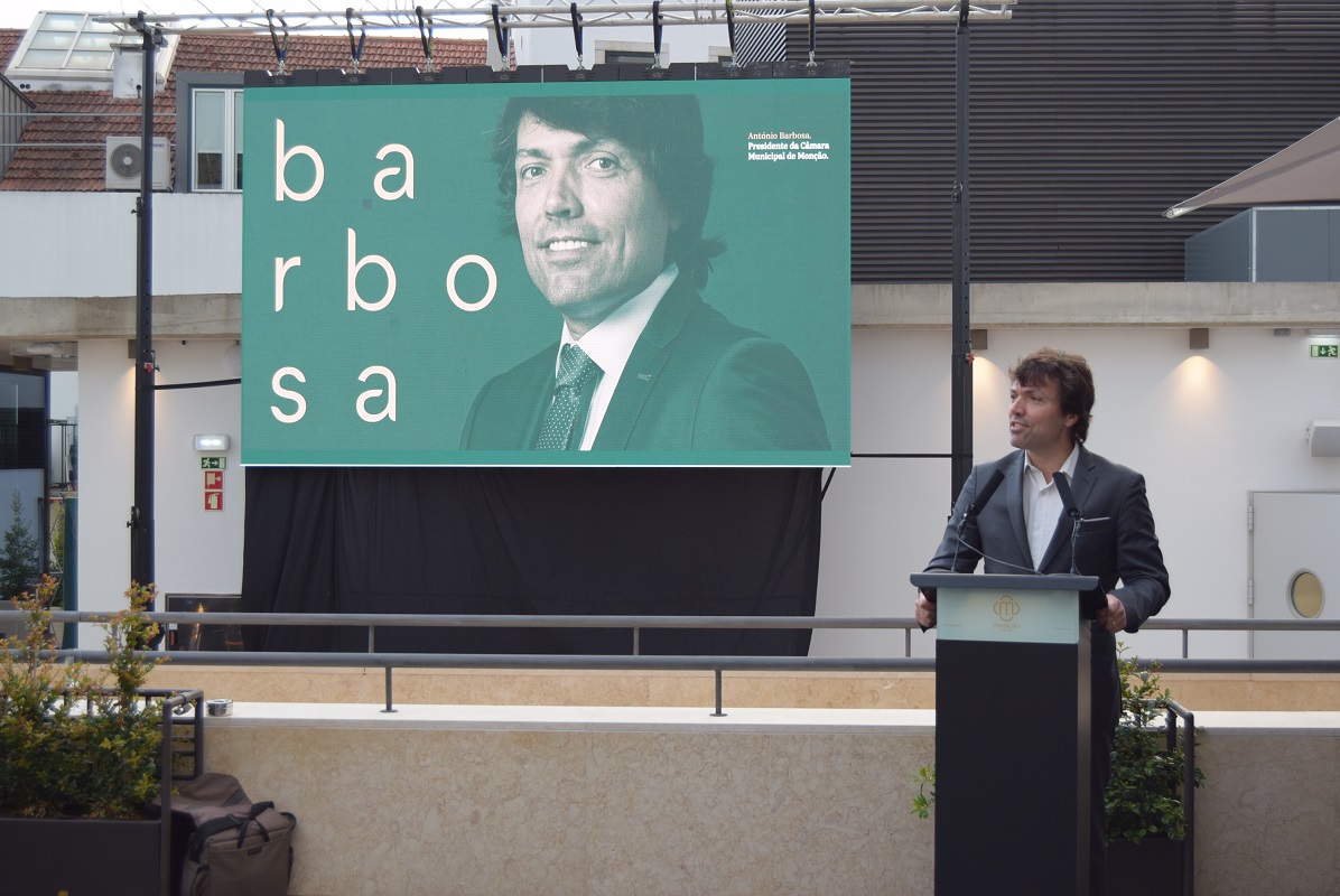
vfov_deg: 28.1
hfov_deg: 41.1
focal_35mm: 48
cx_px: 670
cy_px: 448
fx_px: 1788
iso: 400
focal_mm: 32
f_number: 5
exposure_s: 1/100
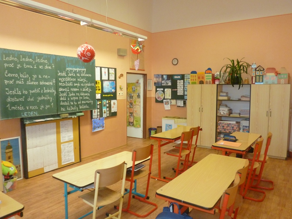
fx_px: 202
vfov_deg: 56.8
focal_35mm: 24
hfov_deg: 71.6
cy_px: 110
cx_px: 146
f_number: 2.5
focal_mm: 4.3
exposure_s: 1/60
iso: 250
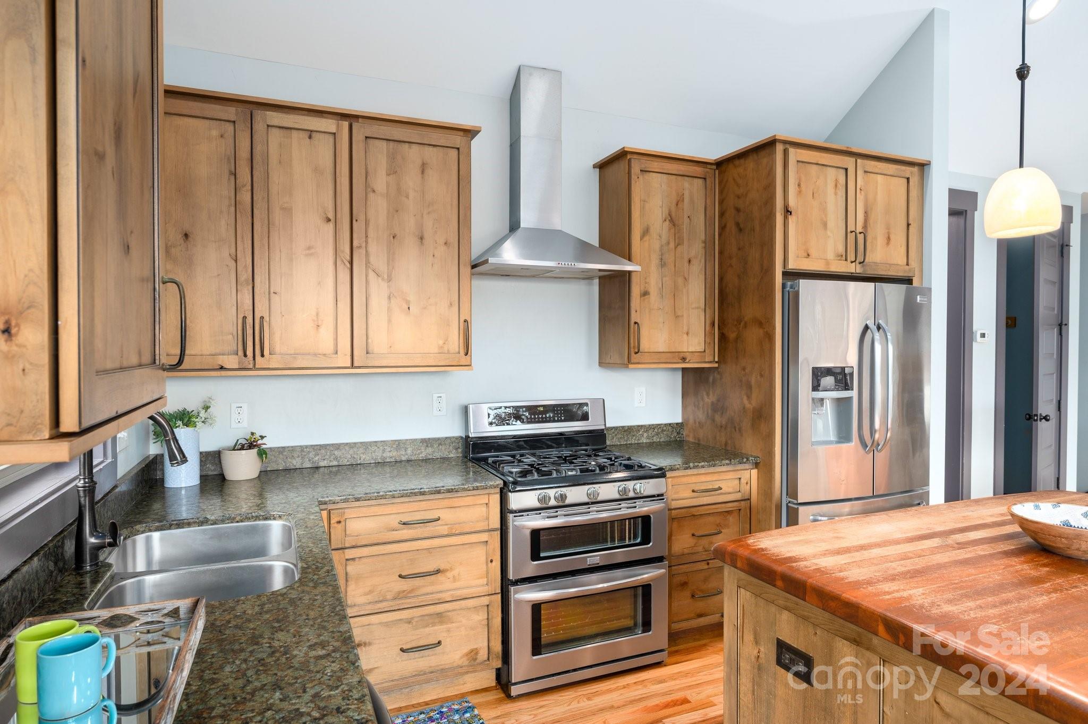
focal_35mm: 20
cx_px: 544
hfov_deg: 82.6
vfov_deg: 60.6
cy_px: 362
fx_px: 619
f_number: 8
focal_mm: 20.5
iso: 200
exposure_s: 1/60
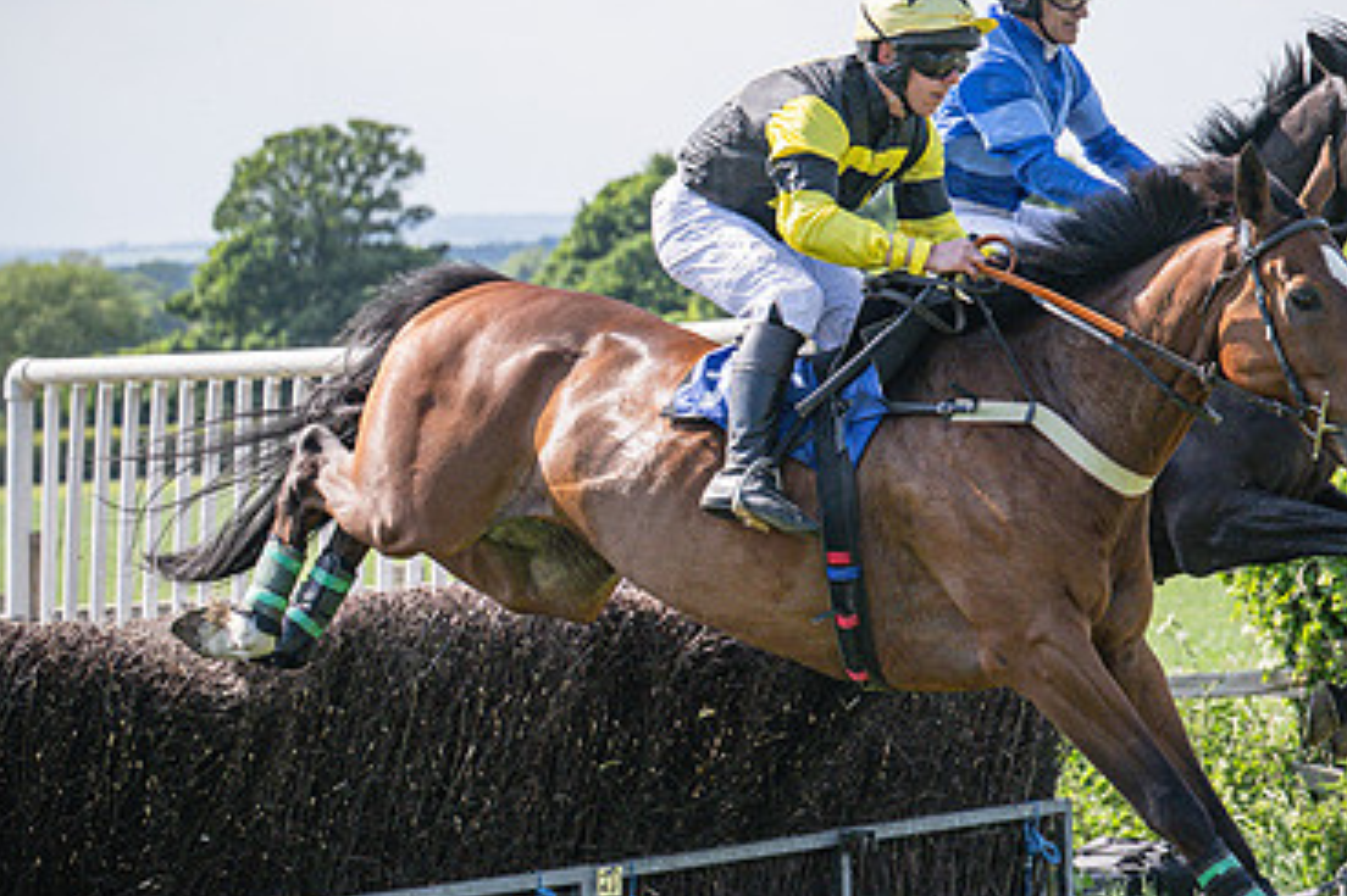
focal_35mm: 161
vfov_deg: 8.5
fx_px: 6021
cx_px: 1020
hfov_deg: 12.7
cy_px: 471
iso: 400
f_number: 4
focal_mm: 70
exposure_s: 1/3200
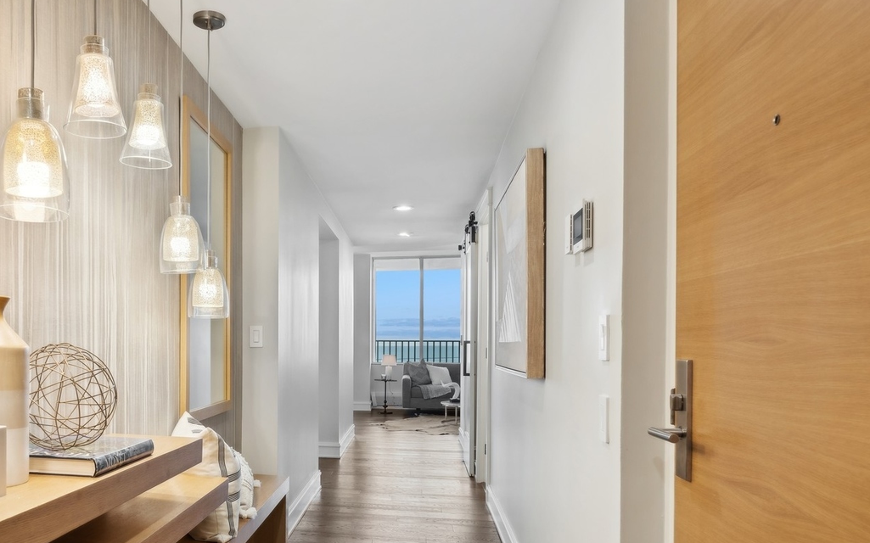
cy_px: 352
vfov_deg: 42.7
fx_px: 687
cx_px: 251
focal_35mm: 29
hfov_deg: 62.1
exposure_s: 1/20
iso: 320
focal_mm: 18
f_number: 8
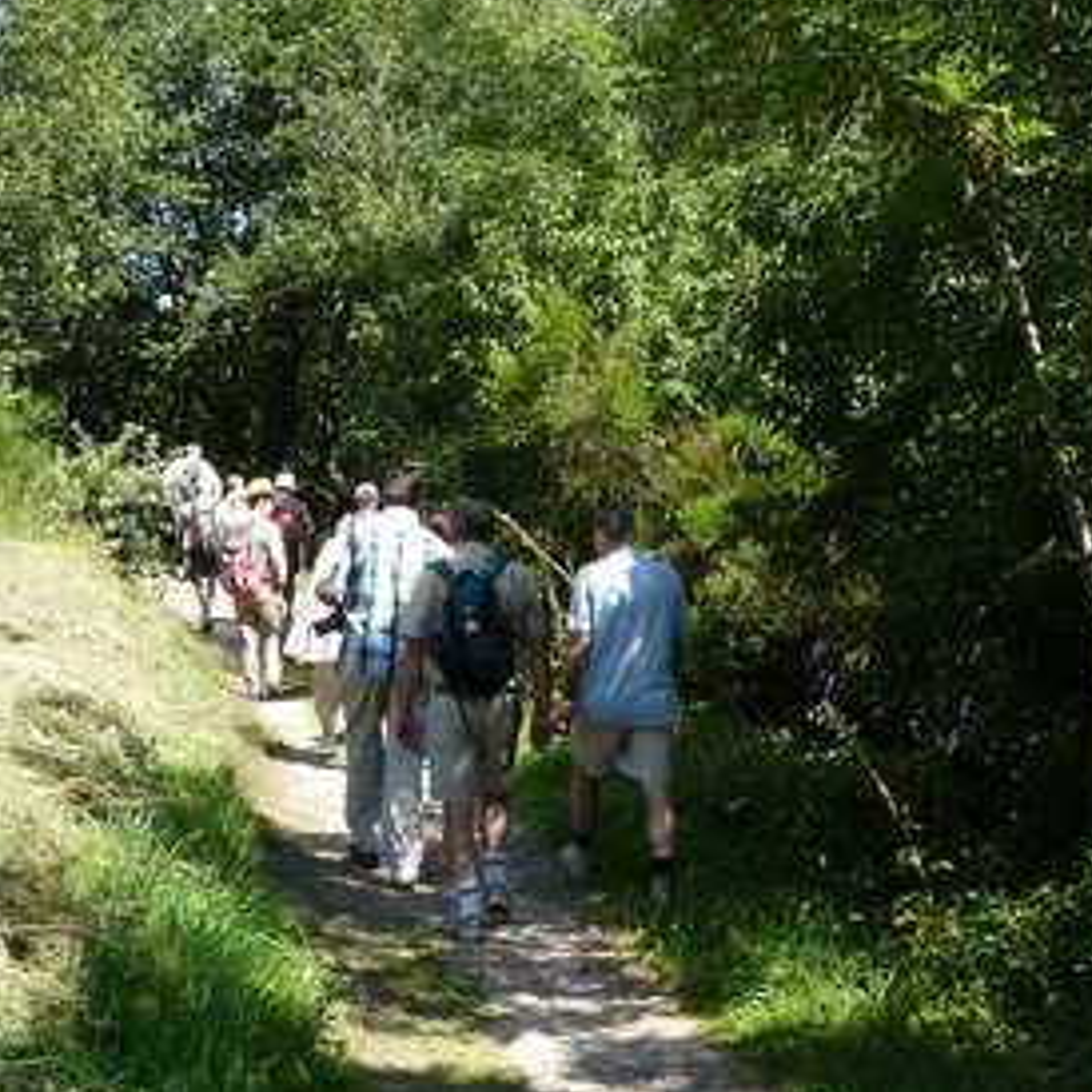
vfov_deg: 26.9
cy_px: 518
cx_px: 516
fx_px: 2284
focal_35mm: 64
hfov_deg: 26.9
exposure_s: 1/250
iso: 100
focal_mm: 5.1
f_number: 4
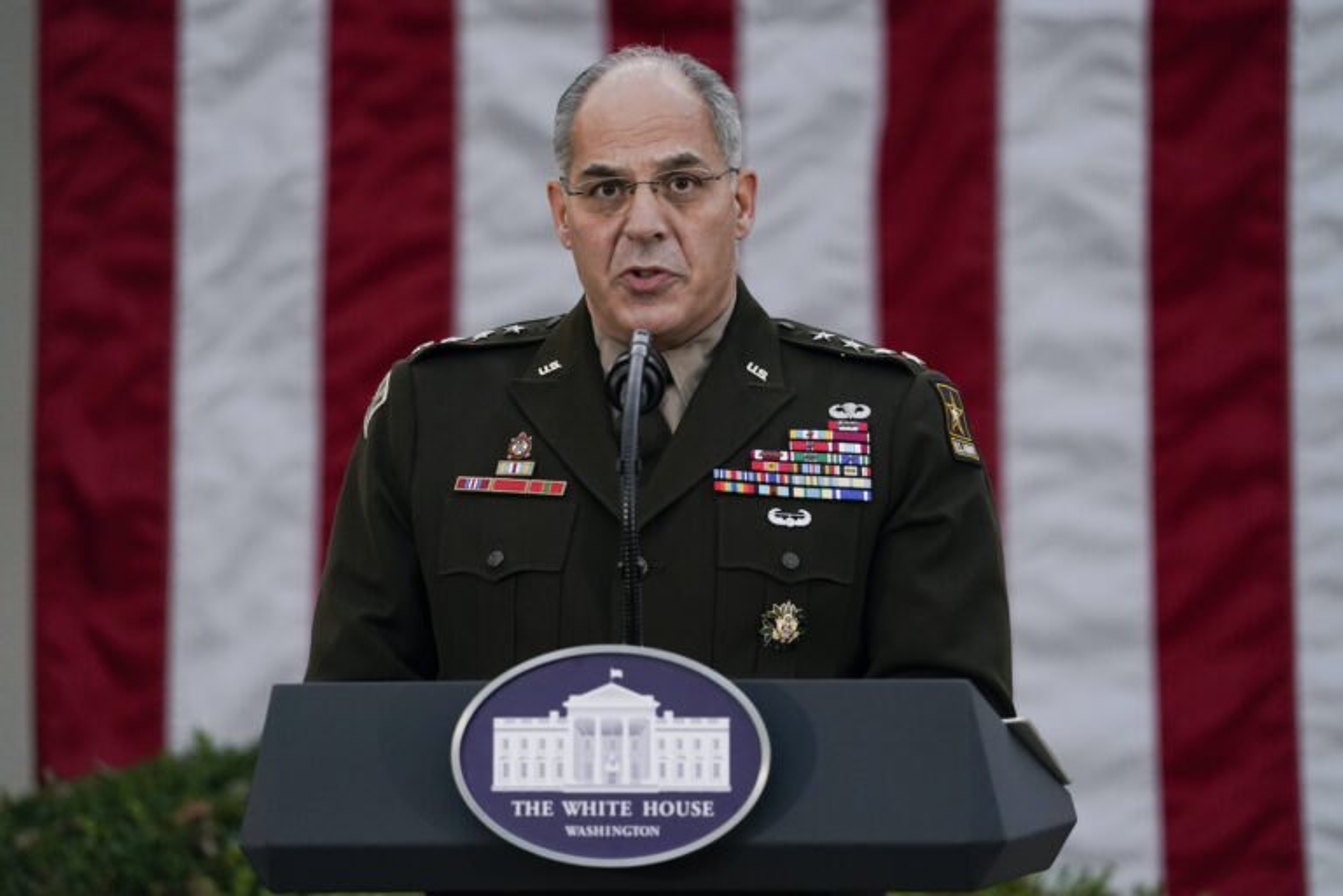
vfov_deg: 2.9
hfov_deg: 4.3
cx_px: 672
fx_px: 17943
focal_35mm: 481
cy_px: 448
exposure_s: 1/400
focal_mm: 481
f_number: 6.3
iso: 3200
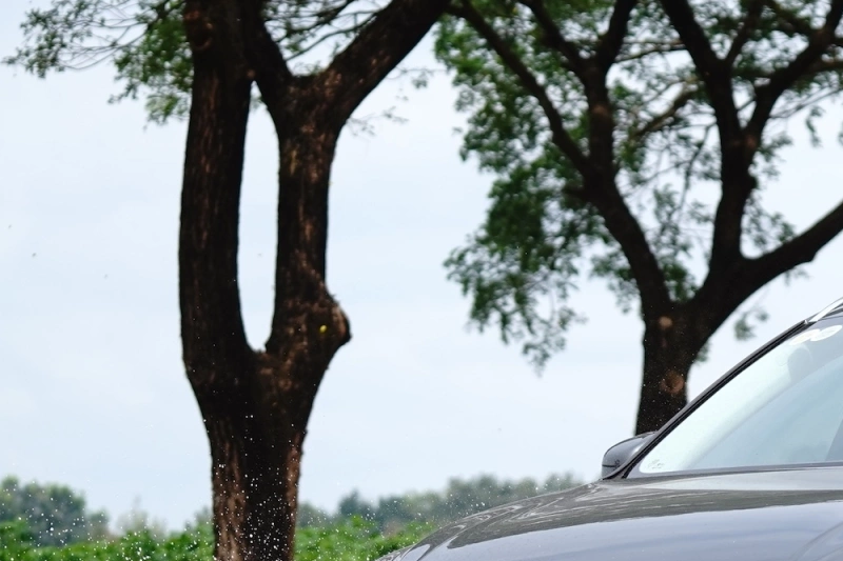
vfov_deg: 4.9
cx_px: 919
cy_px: 438
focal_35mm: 279
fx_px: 6531
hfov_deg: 7.3
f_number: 4
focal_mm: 93
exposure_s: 1/1600
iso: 250
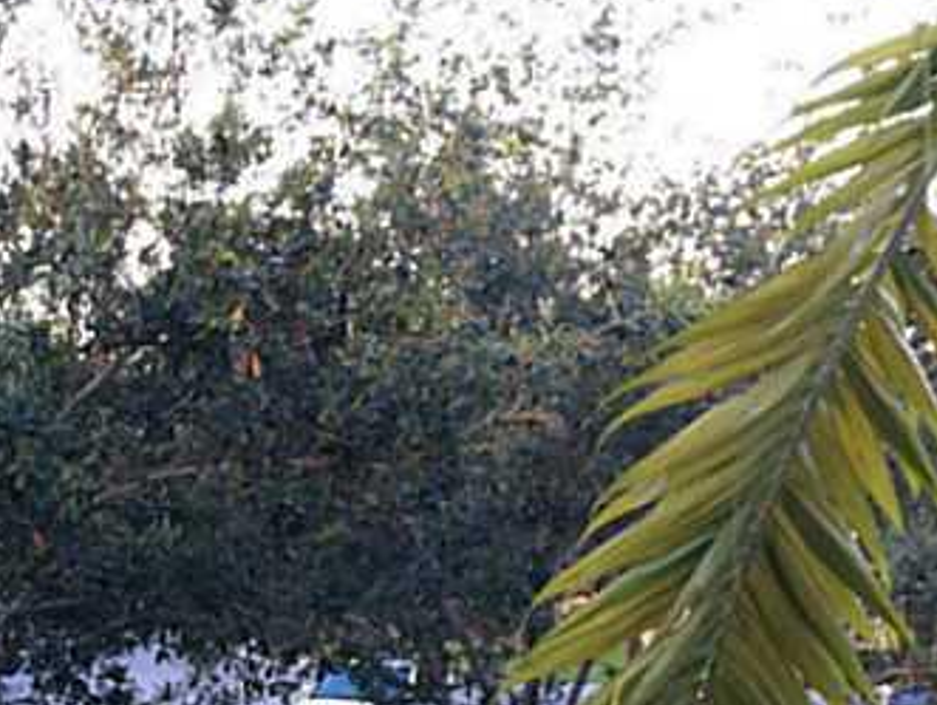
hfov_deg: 27.1
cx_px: 170
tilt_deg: -8.7
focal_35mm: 70
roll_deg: -1.0
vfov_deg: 20.2
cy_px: 762
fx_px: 1897
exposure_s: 1/40
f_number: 2.2
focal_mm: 4.15
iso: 32
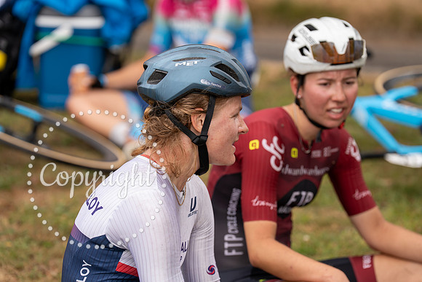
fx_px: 2028
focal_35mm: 173
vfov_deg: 7.9
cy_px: 141
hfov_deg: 11.9
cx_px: 211
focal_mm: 173
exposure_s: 1/1000
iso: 250
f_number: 3.5
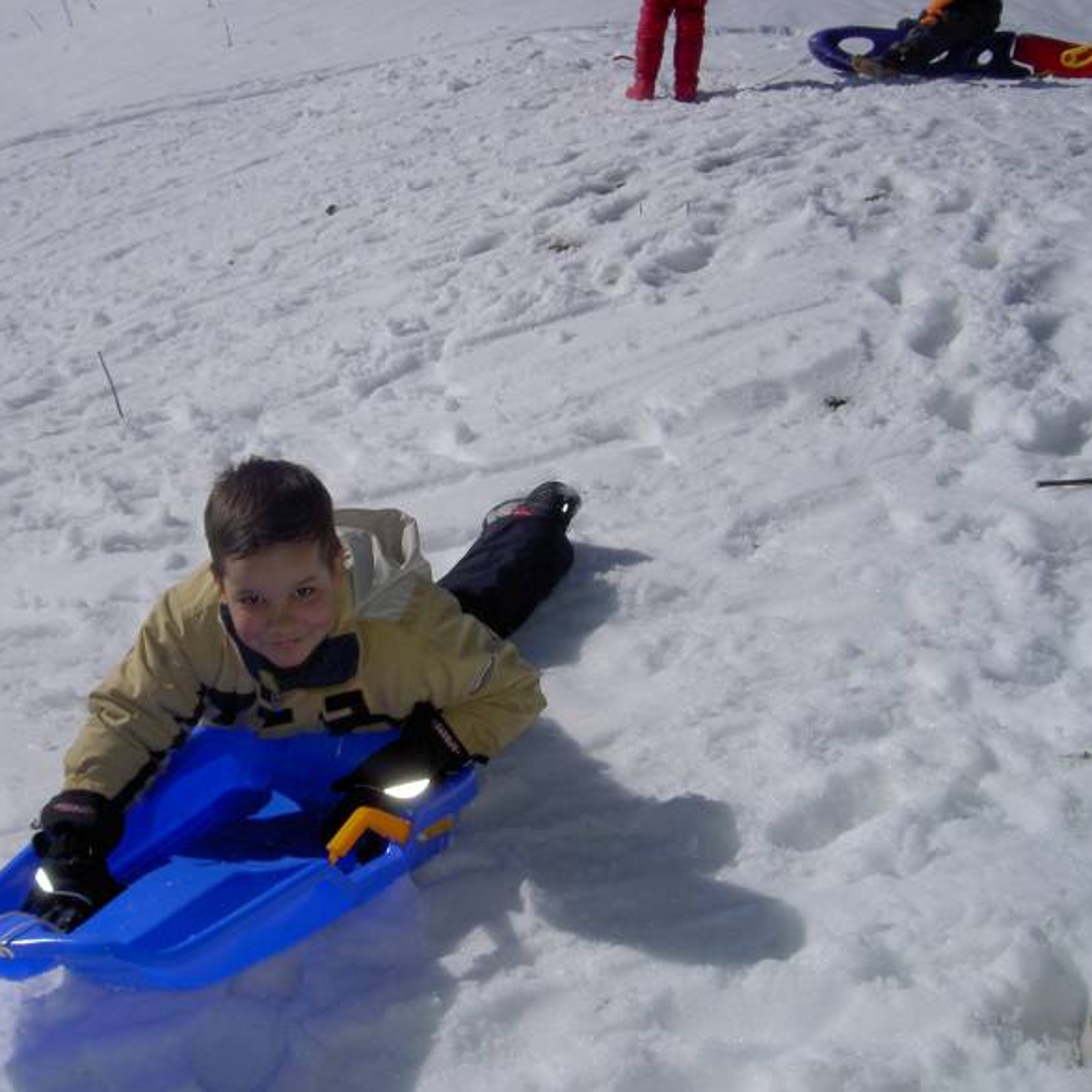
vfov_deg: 36.1
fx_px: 1677
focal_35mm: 47
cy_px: 553
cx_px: 400
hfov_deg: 35.8
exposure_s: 1/2000
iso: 100
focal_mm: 8
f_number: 4.7
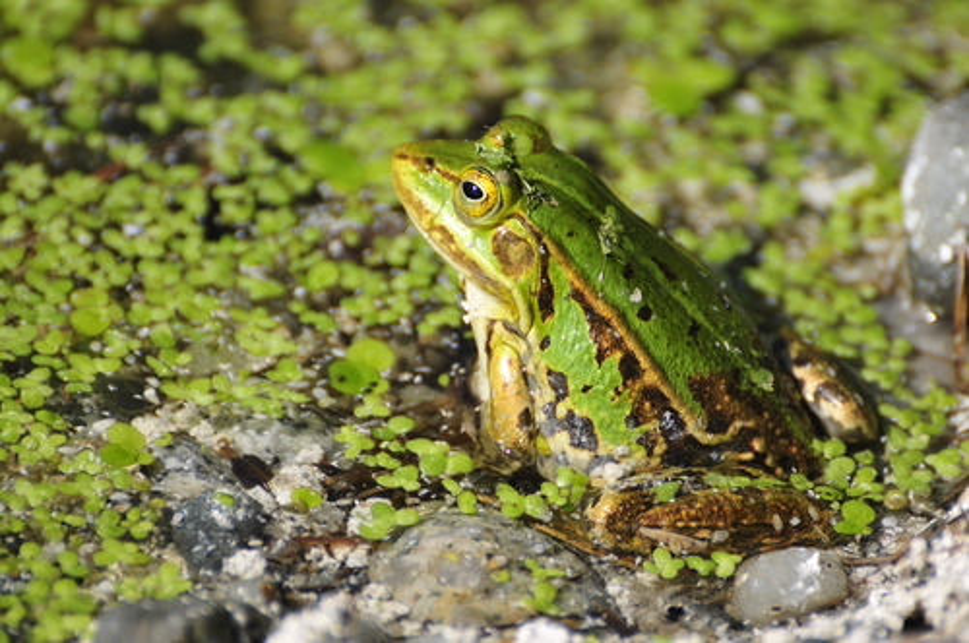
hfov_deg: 4.6
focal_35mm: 450
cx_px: 484
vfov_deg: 3.0
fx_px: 12097
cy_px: 322
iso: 200
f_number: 5.6
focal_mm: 300
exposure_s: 1/750
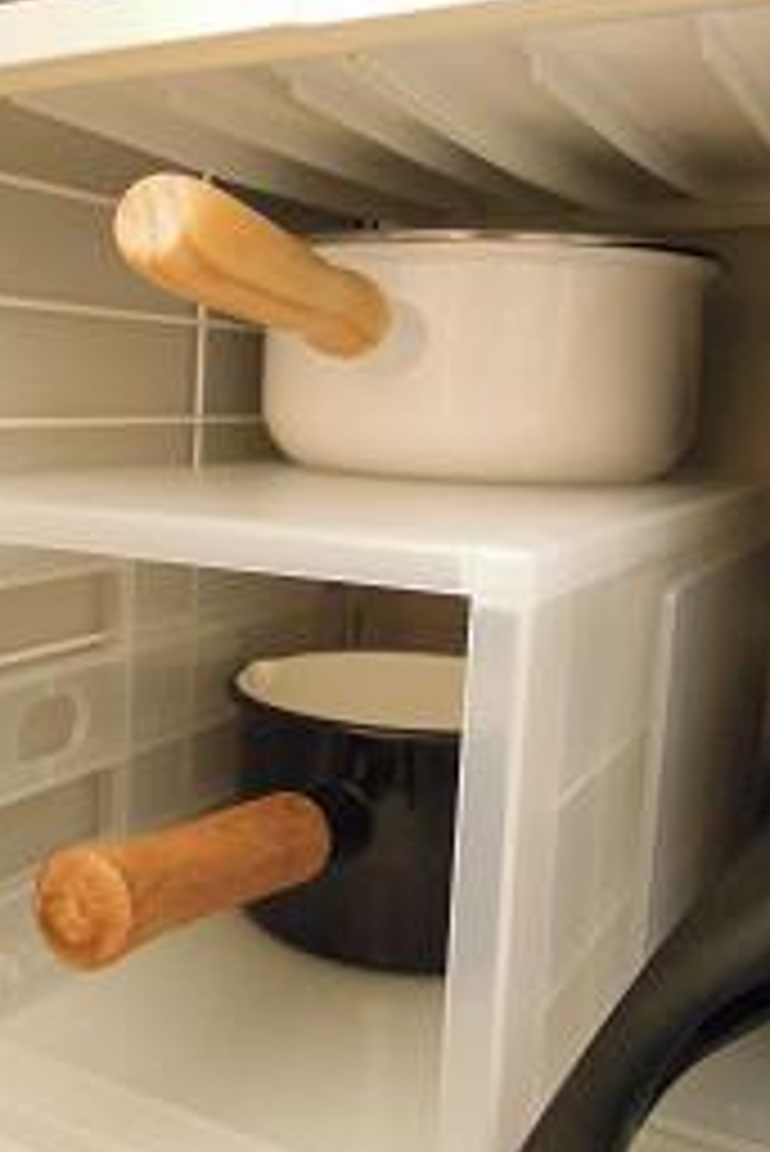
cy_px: 486
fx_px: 1249
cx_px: 225
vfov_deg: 49.3
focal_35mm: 39
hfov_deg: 33.8
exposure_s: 1/160
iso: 1600
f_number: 1.8
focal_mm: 4.3
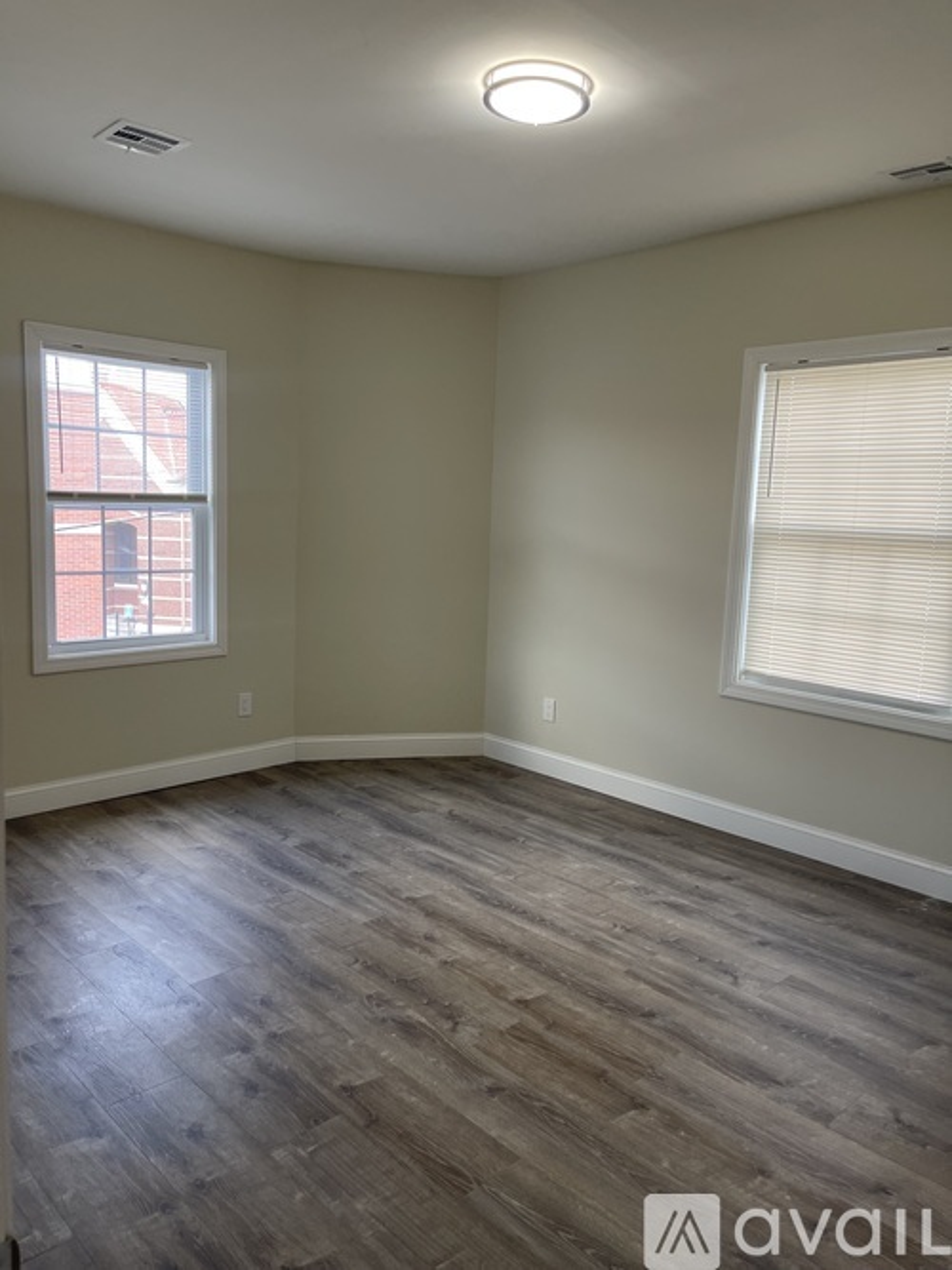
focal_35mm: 25
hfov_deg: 54.9
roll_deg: -1.7
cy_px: 635
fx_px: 917
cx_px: 476
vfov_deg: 69.4
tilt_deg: -7.8
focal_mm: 5.1
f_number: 1.6
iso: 125
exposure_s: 1/120
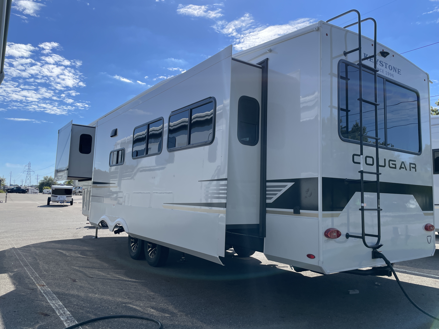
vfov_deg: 53.1
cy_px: 164
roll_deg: -1.5
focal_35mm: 26
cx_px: 220
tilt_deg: +7.1
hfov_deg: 67.3
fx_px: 330
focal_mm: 4.2
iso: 32
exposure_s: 1/3040
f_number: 1.6
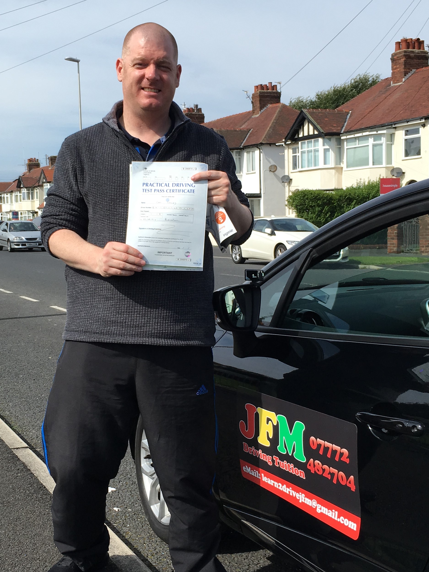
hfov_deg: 48.2
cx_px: 214
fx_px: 479
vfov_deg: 61.7
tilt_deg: -8.3
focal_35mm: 29
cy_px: 286
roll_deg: +2.8
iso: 25
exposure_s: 1/1709
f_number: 2.2
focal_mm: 4.15
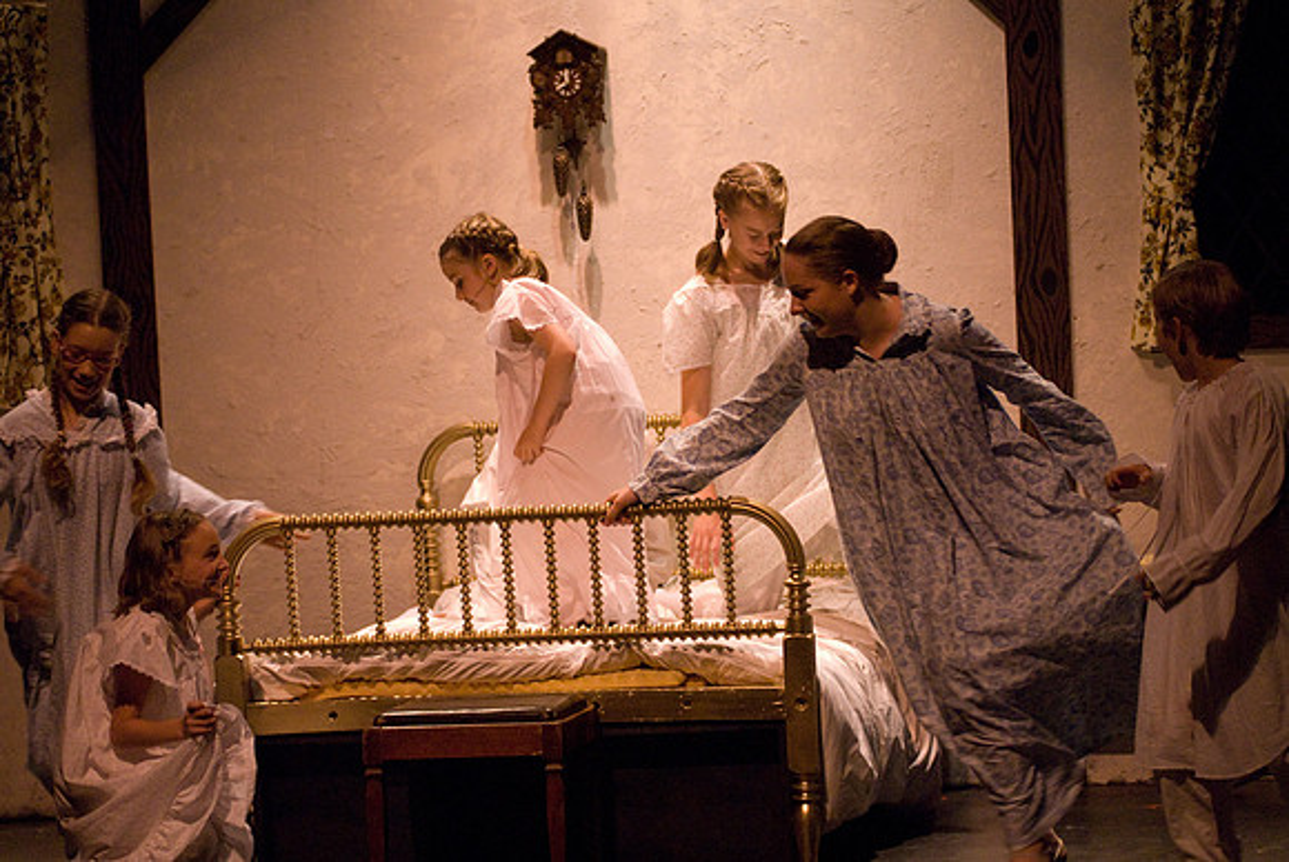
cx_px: 644
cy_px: 431
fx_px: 4301
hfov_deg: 17.0
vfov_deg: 11.4
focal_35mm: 120
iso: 1600
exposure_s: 1/160
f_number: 2.8
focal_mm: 80
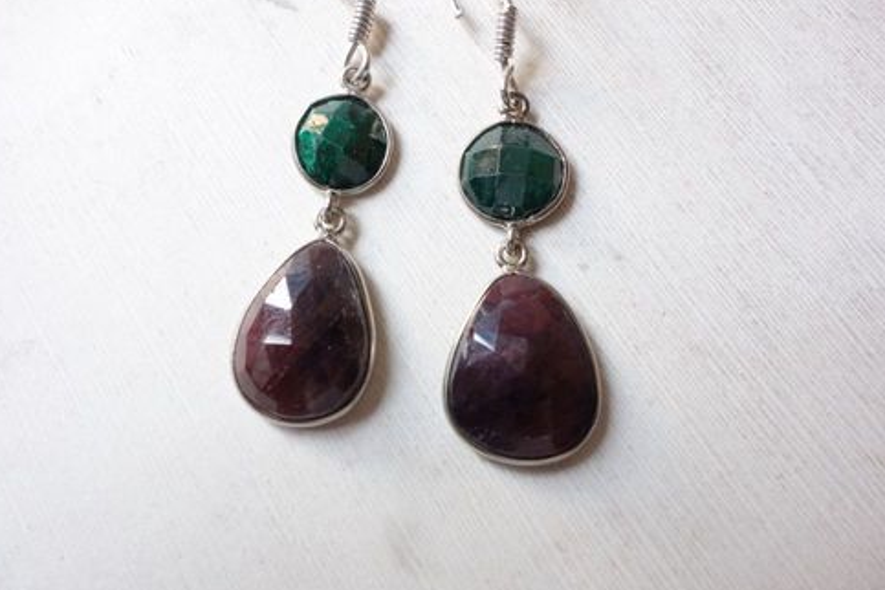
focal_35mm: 29
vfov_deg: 45.0
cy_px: 293
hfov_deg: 63.7
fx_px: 713
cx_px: 434
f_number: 6.3
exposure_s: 1/6
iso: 125
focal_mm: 10.4
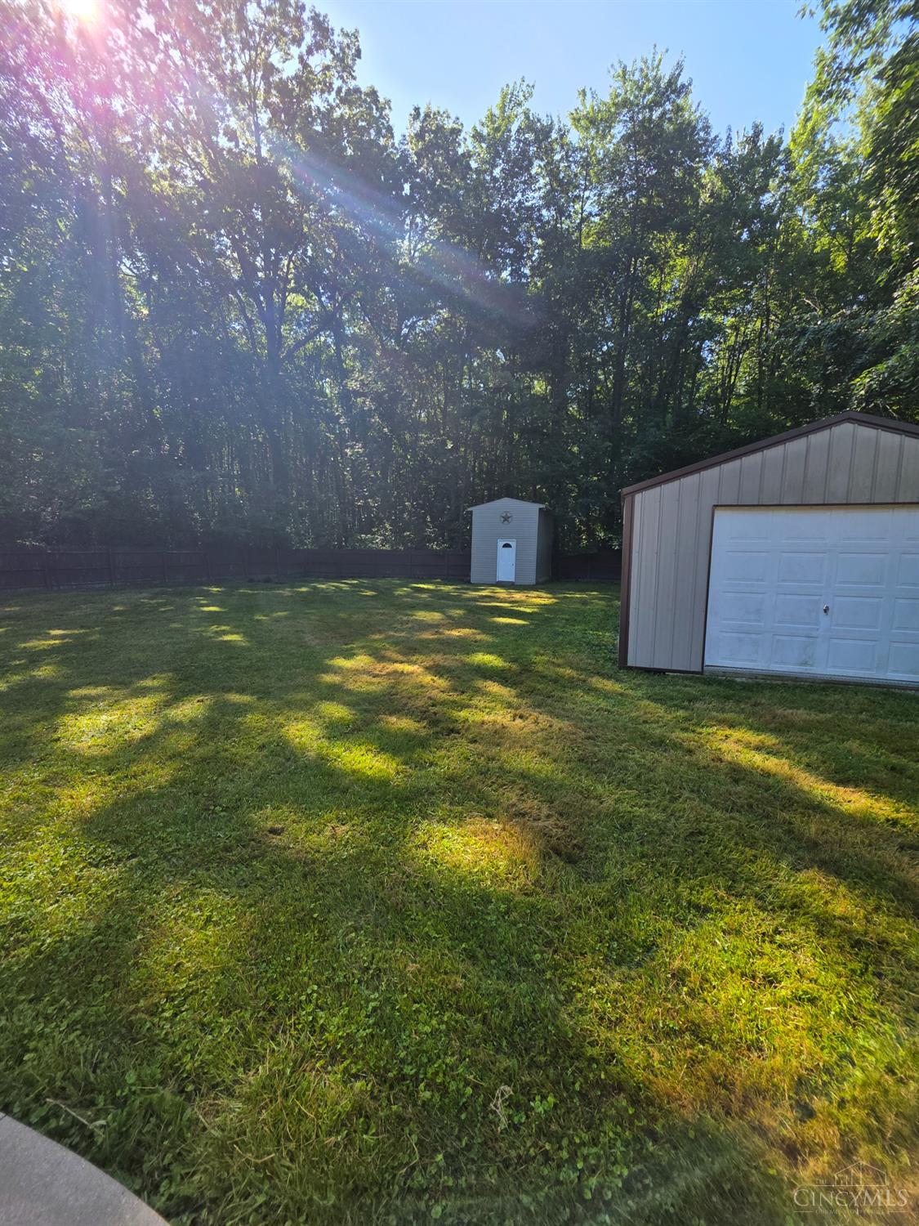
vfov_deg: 106.2
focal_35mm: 13
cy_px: 613
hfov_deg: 89.9
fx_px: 460
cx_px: 460
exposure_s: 1/805
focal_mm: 2.2
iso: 40
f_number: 1.9
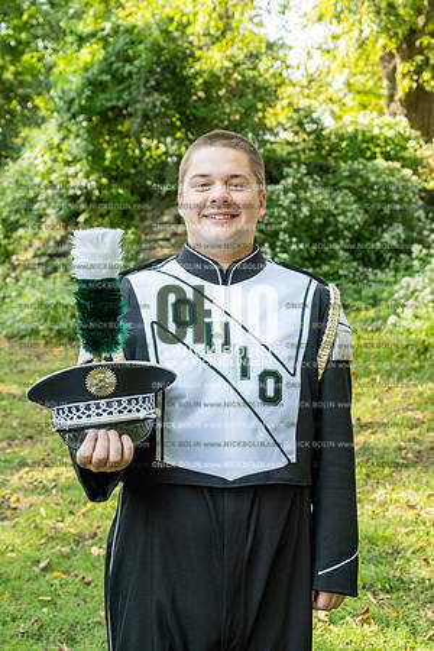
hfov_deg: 25.5
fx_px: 958
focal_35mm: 53
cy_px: 326
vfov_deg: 37.5
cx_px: 217
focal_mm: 53
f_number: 5.6
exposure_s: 1/800
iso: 1250
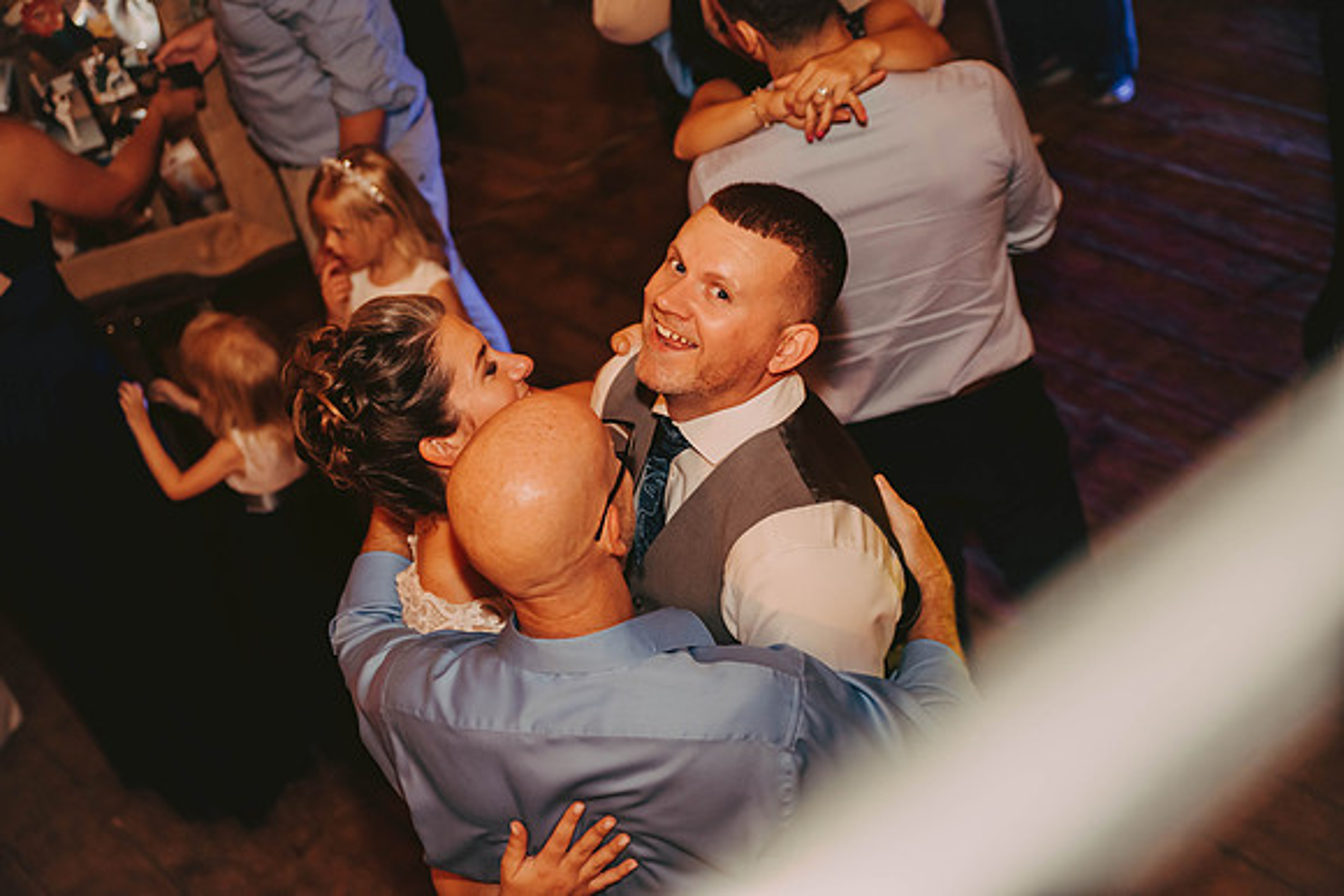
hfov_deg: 33.4
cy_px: 448
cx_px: 672
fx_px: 2240
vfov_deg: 22.6
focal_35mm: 60
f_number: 2.8
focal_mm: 60
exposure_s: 1/125
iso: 1250
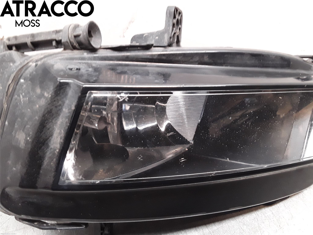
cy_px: 118
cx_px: 156
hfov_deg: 63.4
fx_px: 253
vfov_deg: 49.7
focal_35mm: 28
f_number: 1.9
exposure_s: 1/50
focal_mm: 2.91
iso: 160
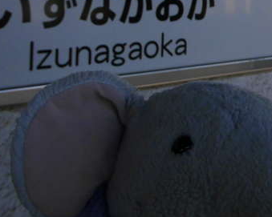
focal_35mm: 83
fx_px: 668
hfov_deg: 19.7
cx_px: 419
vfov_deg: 17.8
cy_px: -29
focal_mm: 12
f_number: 5.6
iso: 640
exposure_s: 1/400
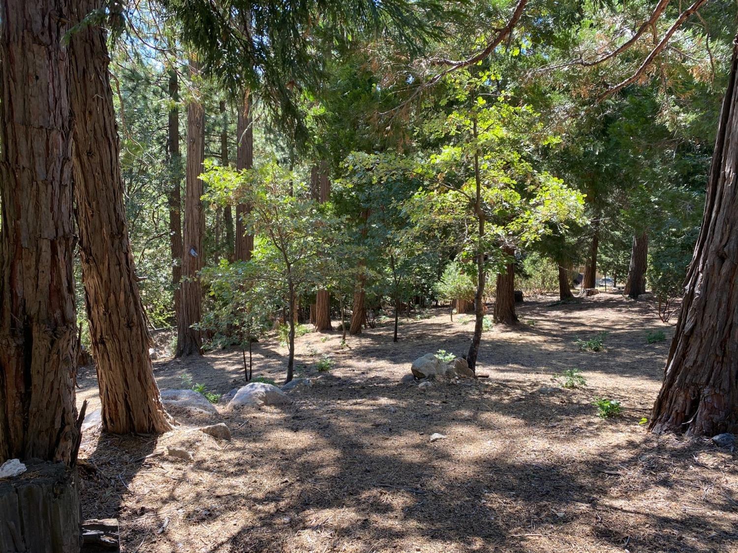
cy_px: 276
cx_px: 369
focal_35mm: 26
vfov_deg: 53.0
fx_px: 554
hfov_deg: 67.3
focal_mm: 4.25
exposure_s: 1/229
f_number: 1.8
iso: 32
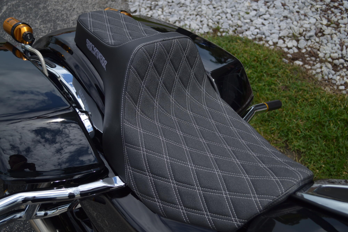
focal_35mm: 39
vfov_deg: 34.2
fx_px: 377
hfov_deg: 49.6
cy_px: 116
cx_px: 174
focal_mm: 26
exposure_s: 1/1000
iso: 100
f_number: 4.2
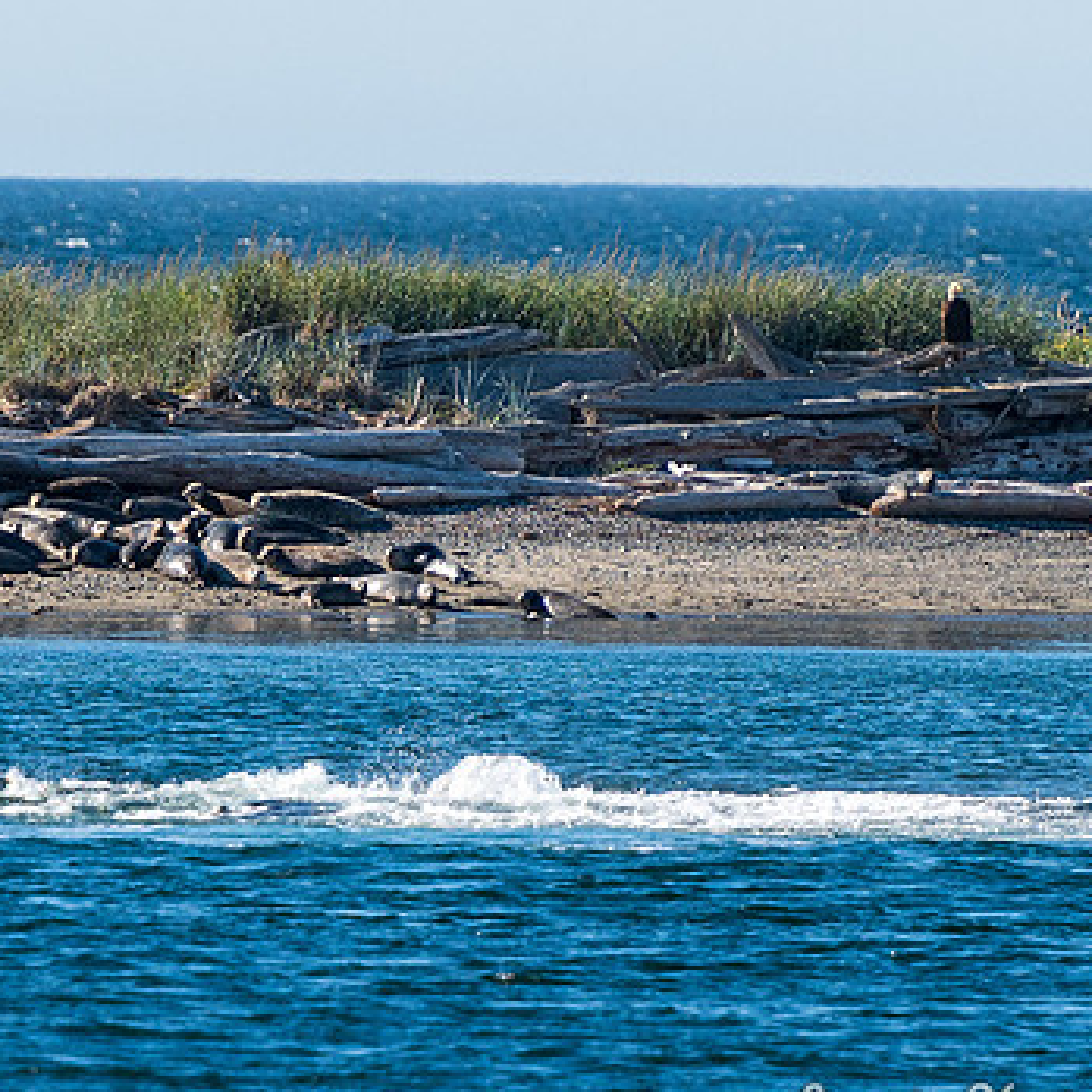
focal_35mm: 996
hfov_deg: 1.8
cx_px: 293
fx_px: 35548
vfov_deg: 1.8
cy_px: 697
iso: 220
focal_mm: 200
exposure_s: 1/4000
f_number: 2.8
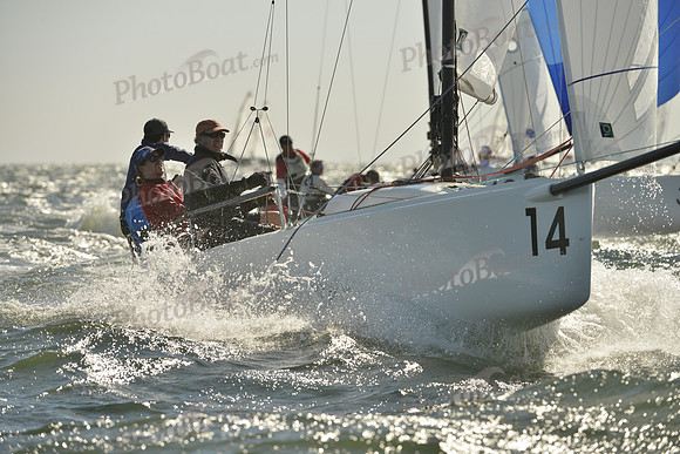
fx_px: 5101
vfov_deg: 5.1
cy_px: 227
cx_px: 340
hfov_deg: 7.6
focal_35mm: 270
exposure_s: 1/1600
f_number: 7.1
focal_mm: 270
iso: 280
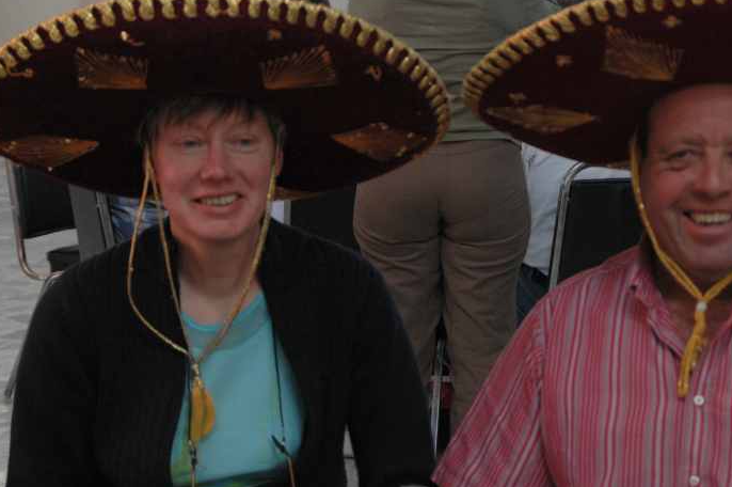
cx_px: 472
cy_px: 145
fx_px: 1909
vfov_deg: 14.5
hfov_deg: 21.6
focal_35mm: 94
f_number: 4.8
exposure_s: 1/60
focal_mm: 42
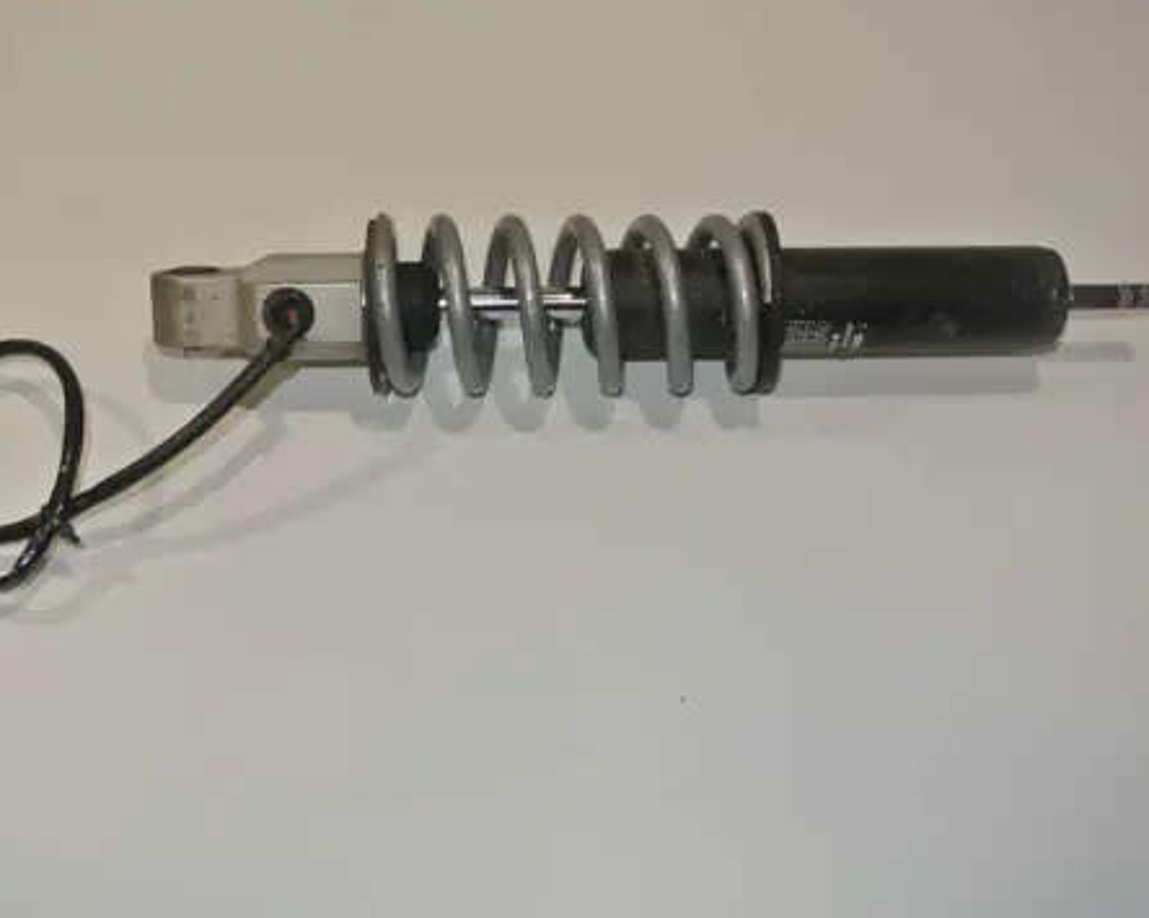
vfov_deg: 36.5
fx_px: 1394
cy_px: 455
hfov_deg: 44.7
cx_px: 507
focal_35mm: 41
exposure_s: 1/60
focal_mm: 13.6
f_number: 4.5
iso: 200
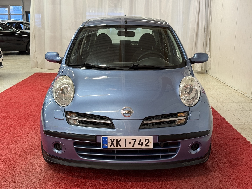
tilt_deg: -10.2
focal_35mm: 48
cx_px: 126
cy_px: 94
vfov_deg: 30.3
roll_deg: -0.2
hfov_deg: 39.7
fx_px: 349
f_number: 1.78
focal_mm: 6.76
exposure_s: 1/93
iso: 100
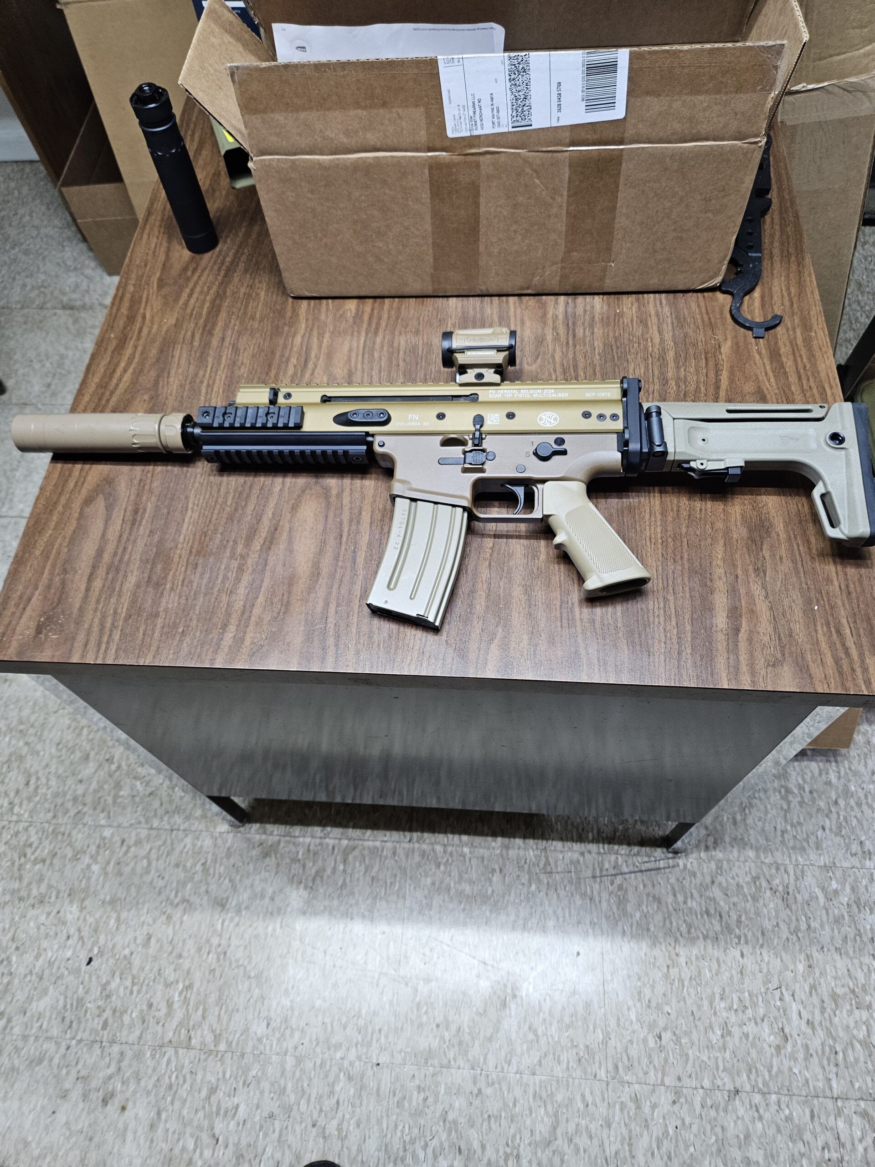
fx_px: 775
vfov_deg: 73.9
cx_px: 438
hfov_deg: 58.9
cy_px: 584
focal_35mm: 23
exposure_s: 1/120
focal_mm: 5.4
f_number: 1.8
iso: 250
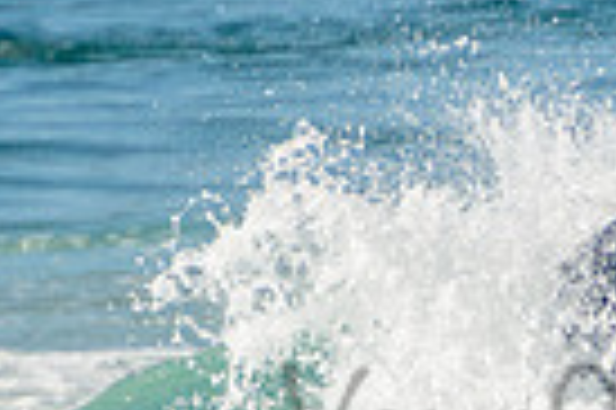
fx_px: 43393
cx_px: 746
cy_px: 394
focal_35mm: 2539
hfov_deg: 0.8
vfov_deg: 0.5
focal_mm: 400
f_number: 5.6
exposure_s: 1/1250
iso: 200
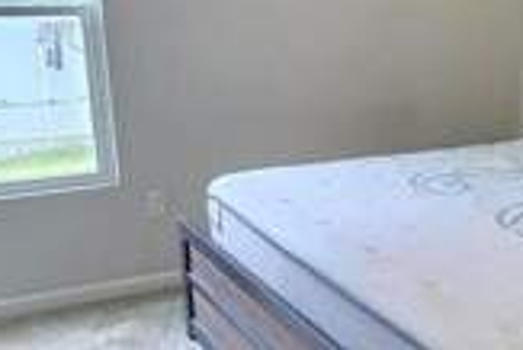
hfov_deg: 36.6
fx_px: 771
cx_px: 391
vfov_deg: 25.3
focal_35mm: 53
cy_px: 250
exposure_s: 1/60
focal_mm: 2.2
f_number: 1.9
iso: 320
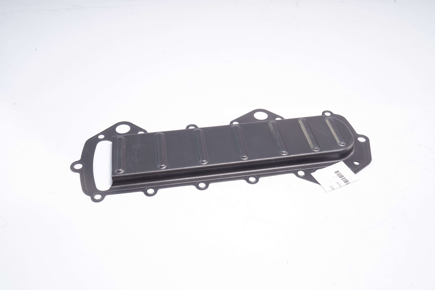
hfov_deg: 55.8
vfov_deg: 38.9
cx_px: 218
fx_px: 411
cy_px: 145
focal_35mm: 34
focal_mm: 34
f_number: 14
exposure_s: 1/125
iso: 160
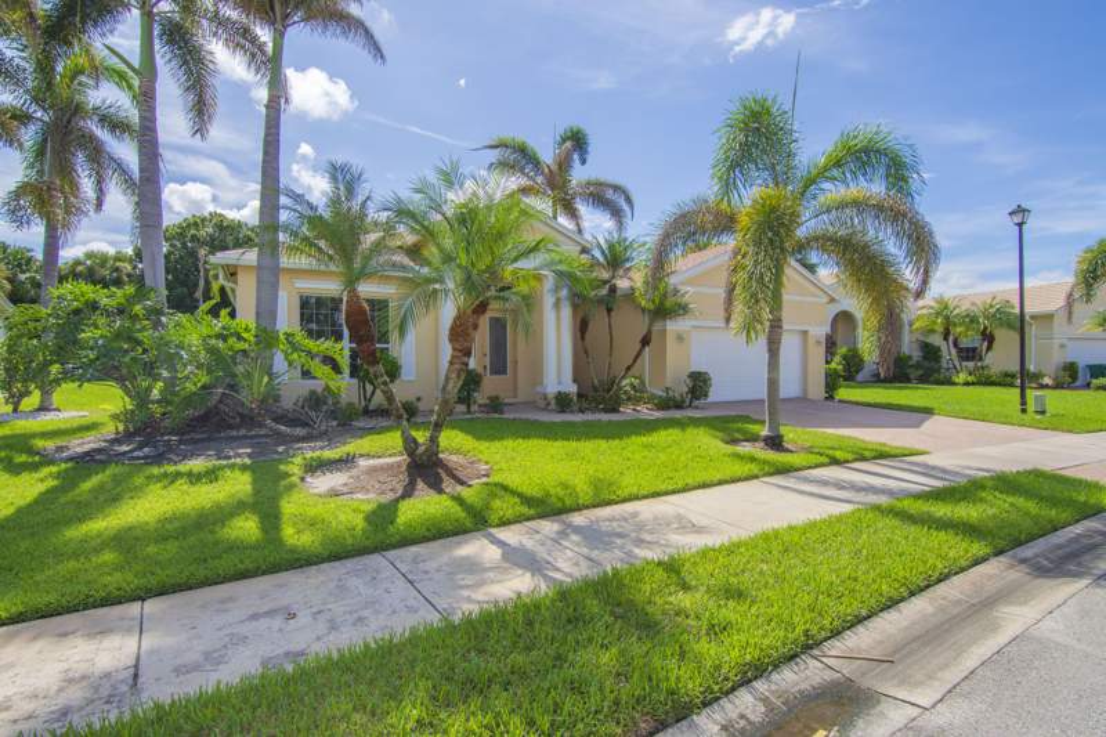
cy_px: 368
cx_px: 553
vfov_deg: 53.1
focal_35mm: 24
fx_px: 737
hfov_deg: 73.8
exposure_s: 1/250
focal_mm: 16
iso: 100
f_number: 8
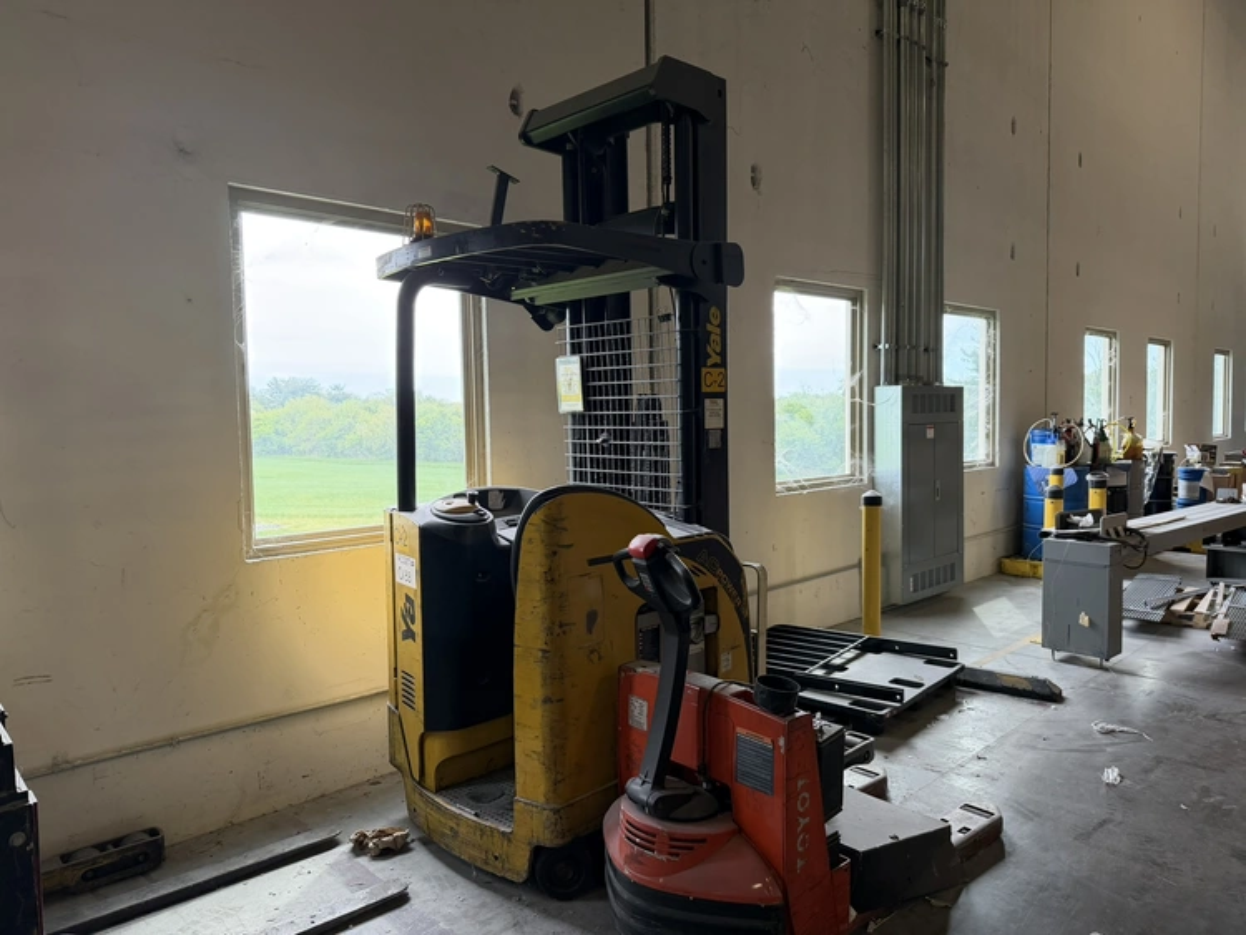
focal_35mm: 24
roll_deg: -0.1
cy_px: 468
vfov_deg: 56.8
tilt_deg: -3.6
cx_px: 623
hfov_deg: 71.6
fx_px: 864
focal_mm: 6.76
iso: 160
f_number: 1.78
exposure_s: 1/222
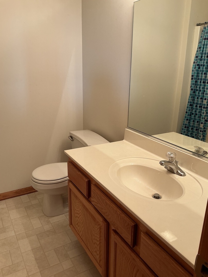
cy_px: 138
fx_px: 232
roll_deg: -1.2
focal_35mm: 29
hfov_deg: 48.2
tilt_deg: -18.3
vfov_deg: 61.7
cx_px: 104
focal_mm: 3
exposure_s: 1/60
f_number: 1.8
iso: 40
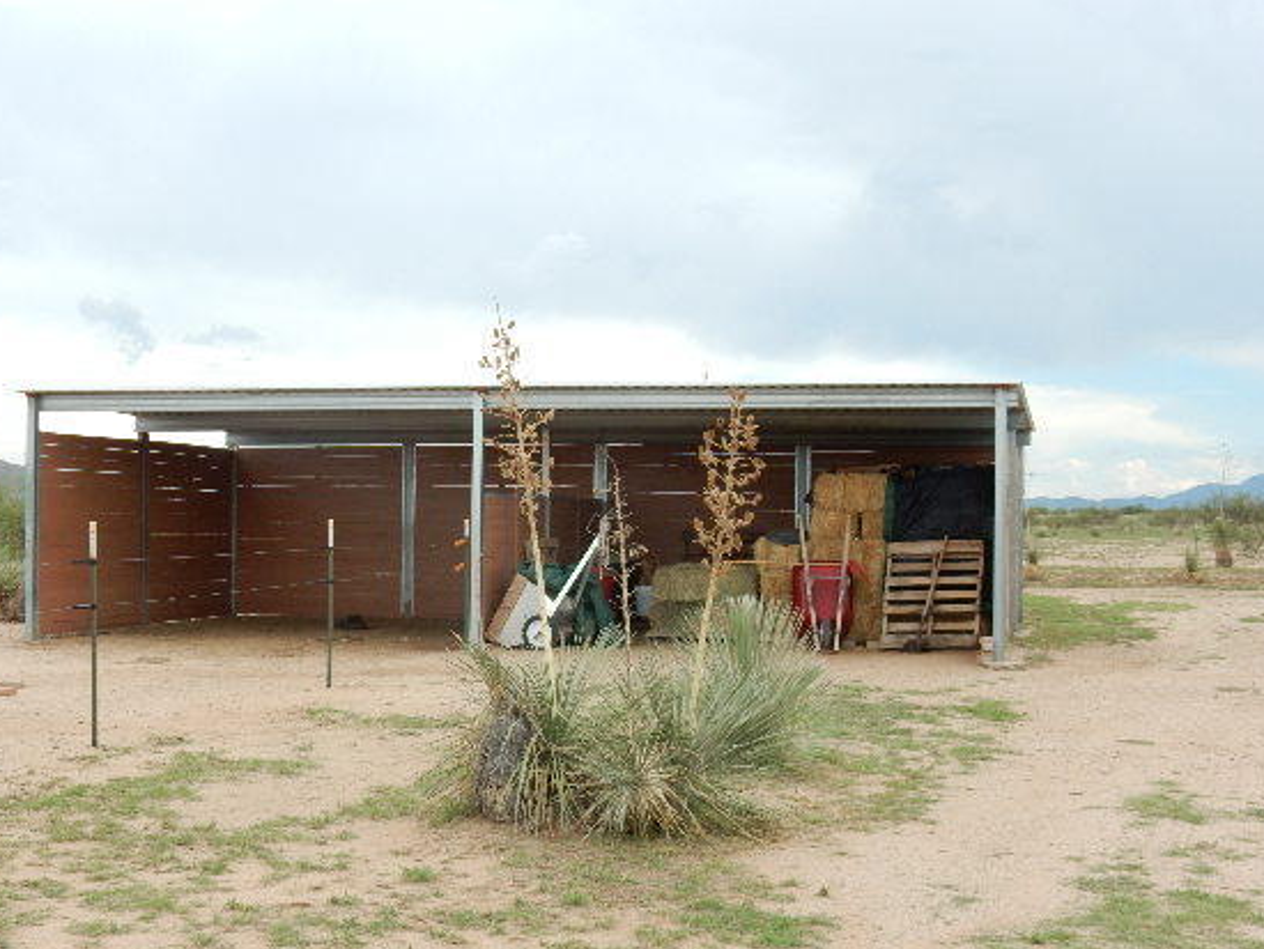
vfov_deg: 29.1
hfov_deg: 38.1
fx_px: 1827
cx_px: 554
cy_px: 545
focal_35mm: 50
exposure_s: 1/400
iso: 125
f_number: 4.2
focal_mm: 7.6
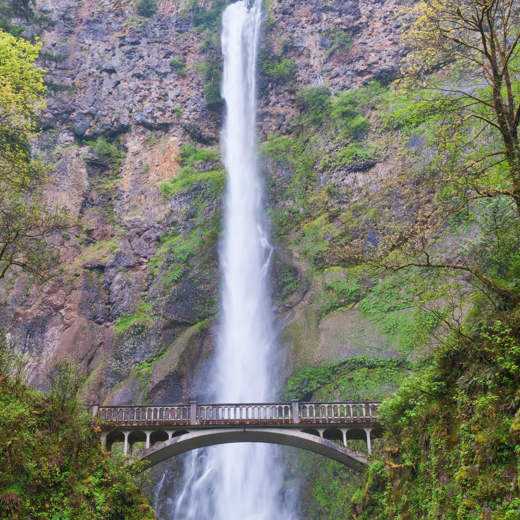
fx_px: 935
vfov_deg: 31.1
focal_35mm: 55
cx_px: 154
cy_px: 278
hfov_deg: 30.7
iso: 400
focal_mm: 26
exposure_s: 1/13
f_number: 16
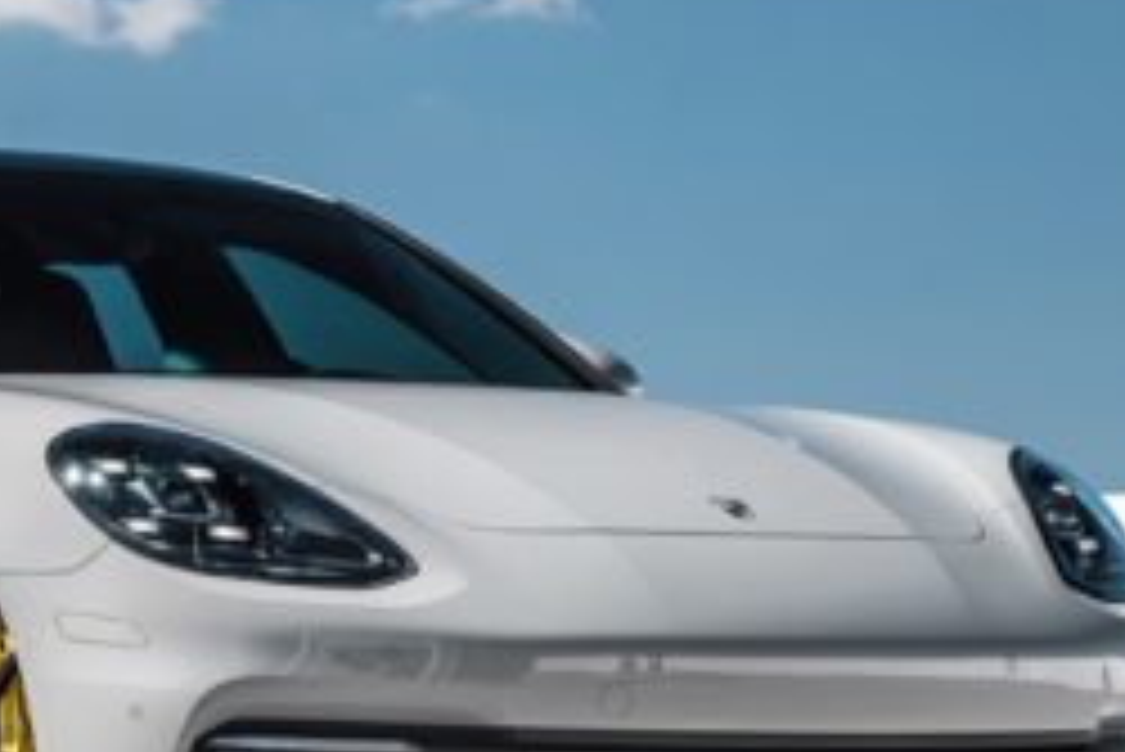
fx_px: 6722
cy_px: 365
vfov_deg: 6.4
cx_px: -36
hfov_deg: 9.5
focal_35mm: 215
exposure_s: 1/250
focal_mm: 70
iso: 100
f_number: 6.3
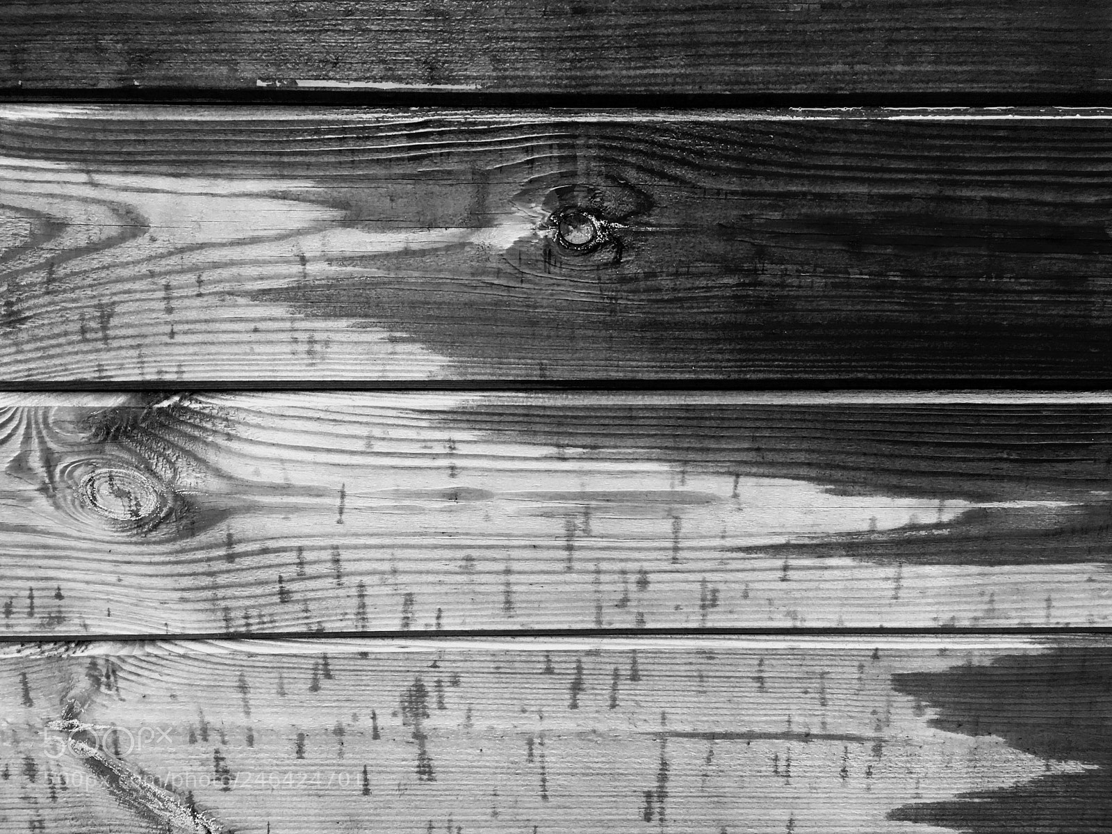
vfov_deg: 48.2
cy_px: 417
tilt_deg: -14.8
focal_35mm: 29
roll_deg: +1.7
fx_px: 931
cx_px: 556
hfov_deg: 61.7
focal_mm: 4.15
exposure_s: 1/33
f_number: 2.2
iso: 125
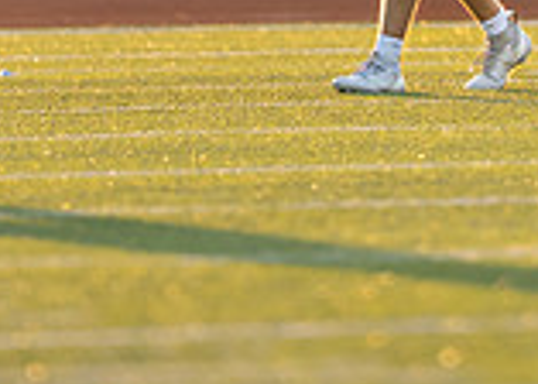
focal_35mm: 1146
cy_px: -303
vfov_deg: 1.3
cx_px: 390
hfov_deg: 1.8
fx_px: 17503
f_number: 2.8
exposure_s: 1/1250
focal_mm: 200
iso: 250
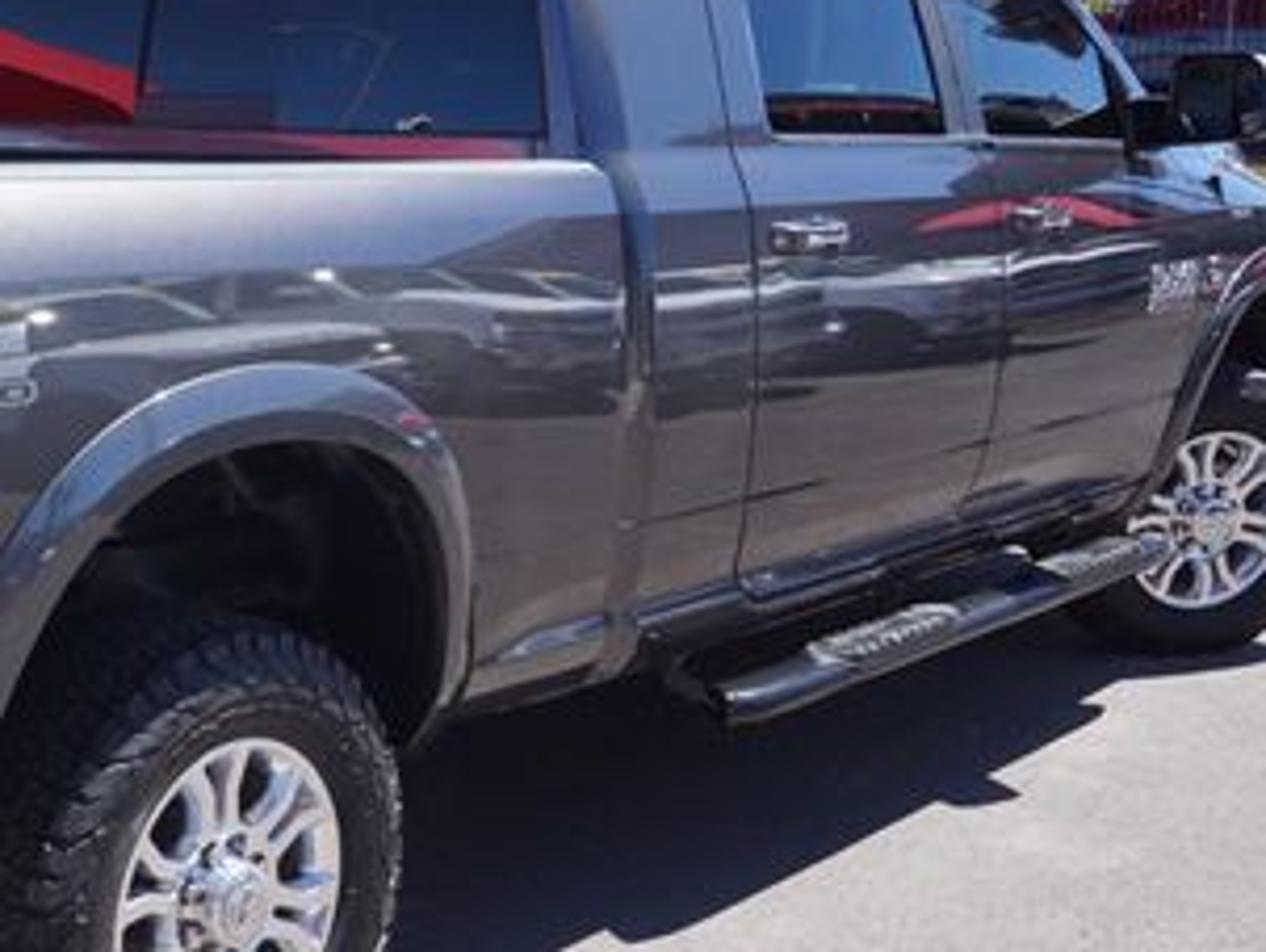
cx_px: 134
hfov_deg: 30.3
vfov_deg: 24.1
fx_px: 2233
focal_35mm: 61
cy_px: 503
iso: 100
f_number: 8
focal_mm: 20
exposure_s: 1/100
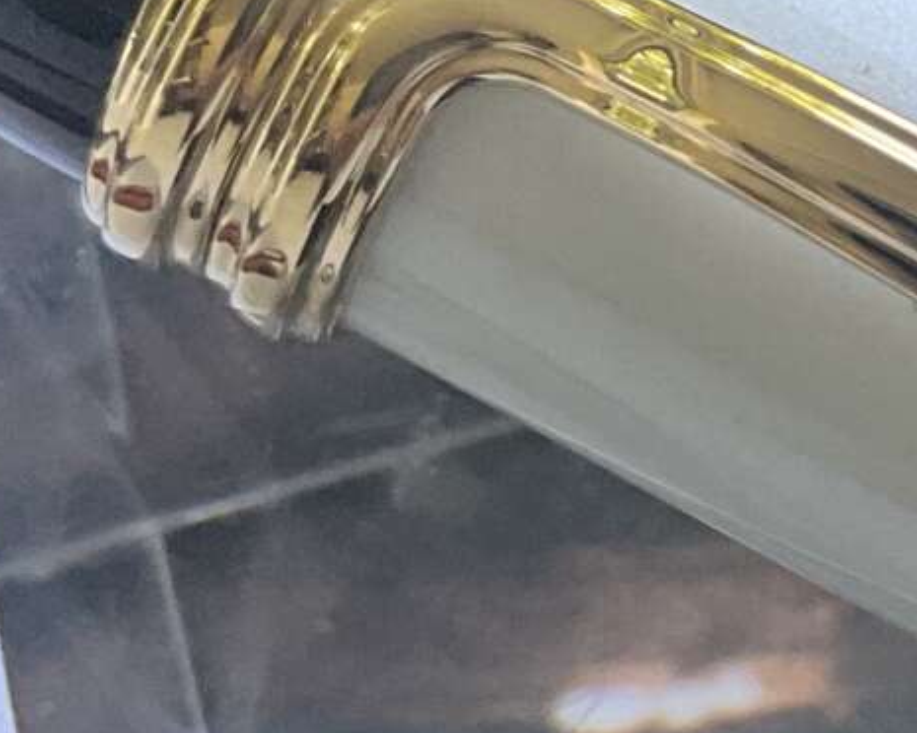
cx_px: 1739
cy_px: 581
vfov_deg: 9.9
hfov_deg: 11.3
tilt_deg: -56.1
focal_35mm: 156
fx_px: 4234
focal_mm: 3
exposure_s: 1/84
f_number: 1.8
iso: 64
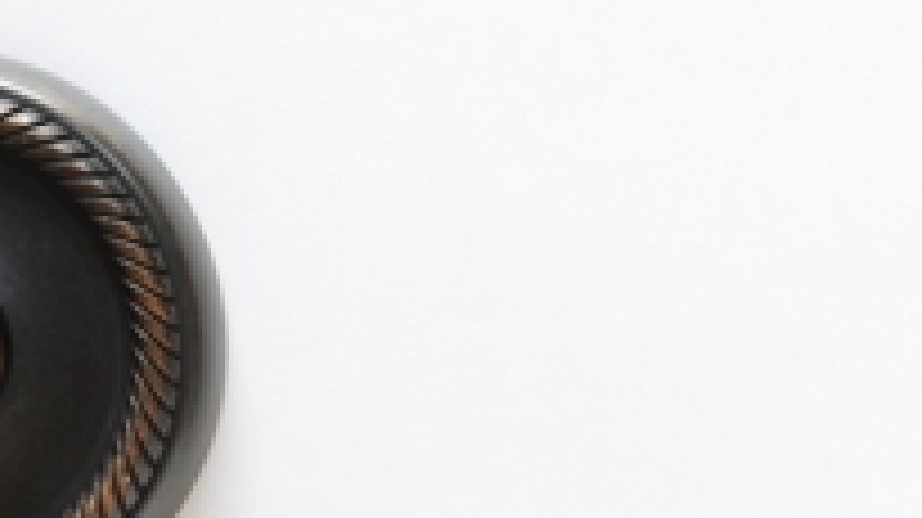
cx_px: -166
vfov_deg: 4.5
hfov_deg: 7.9
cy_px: 545
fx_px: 6612
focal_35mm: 271
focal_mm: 55
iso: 100
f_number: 18
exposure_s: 3
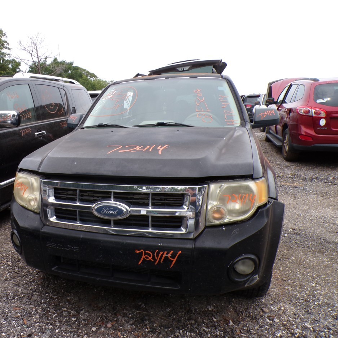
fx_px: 320
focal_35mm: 29
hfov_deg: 54.6
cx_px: 115
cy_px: 170
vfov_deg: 55.6
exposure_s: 1/250
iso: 100
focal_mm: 4.3
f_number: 4.4
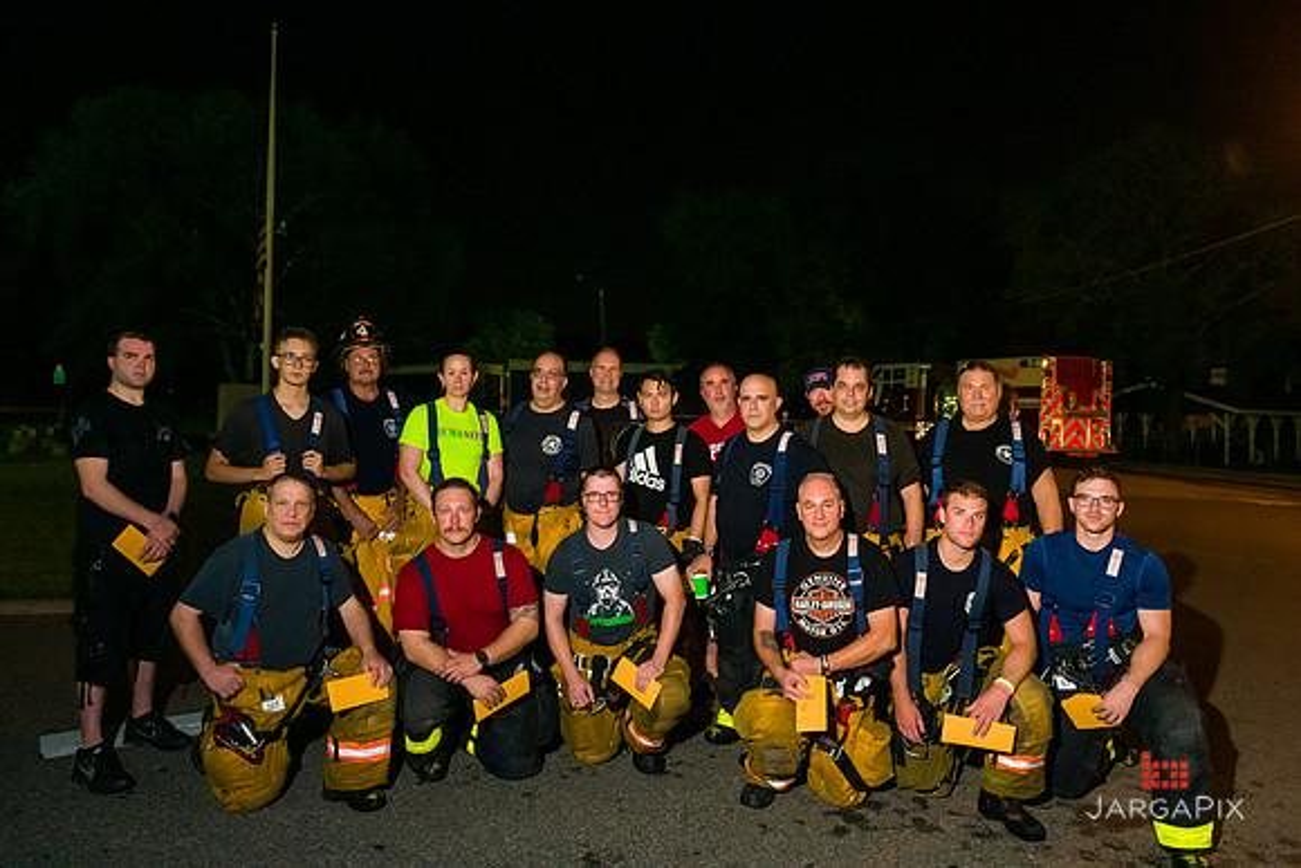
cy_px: 396
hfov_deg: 69.2
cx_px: 650
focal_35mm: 26
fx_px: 942
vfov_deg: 49.4
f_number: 5
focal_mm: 24
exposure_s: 1/80
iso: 3200
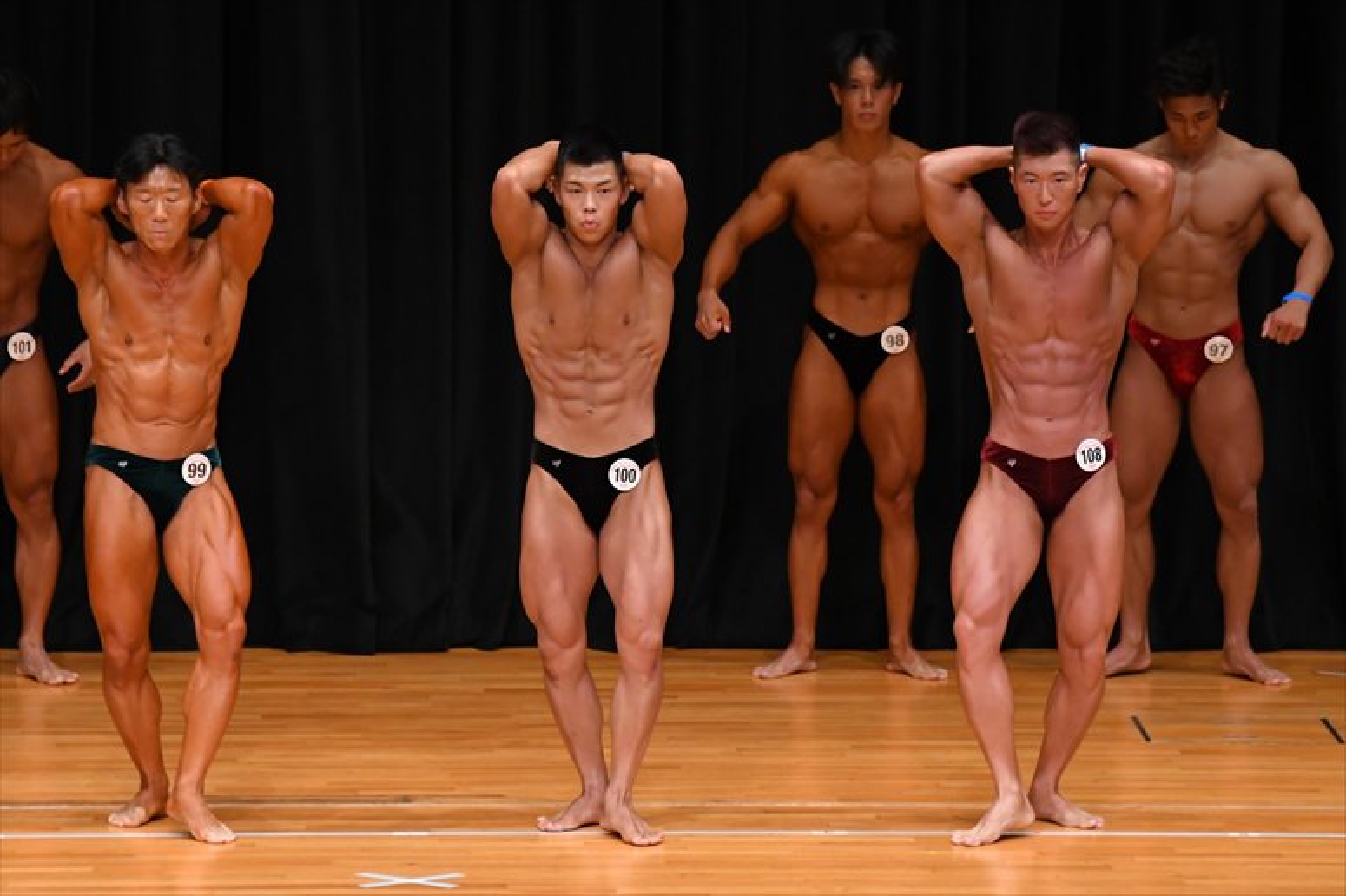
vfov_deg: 5.1
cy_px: 448
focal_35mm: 270
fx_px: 10090
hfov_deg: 7.6
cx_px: 673
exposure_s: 1/400
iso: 3200
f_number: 5.6
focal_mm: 180
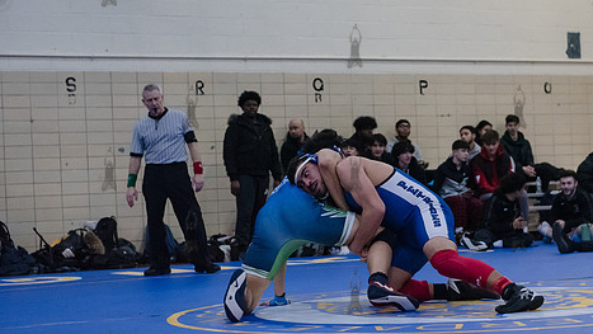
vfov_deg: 13.3
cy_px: 168
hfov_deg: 23.4
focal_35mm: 91
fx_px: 1431
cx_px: 354
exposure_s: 1/400
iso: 8000
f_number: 3.2
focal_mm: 70
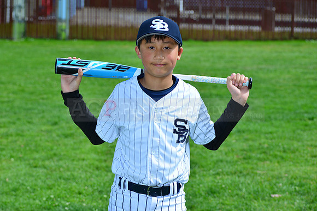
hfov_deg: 17.6
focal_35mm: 116
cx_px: 158
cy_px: 106
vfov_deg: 11.8
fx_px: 1022
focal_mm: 116
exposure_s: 1/200
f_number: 9
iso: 160
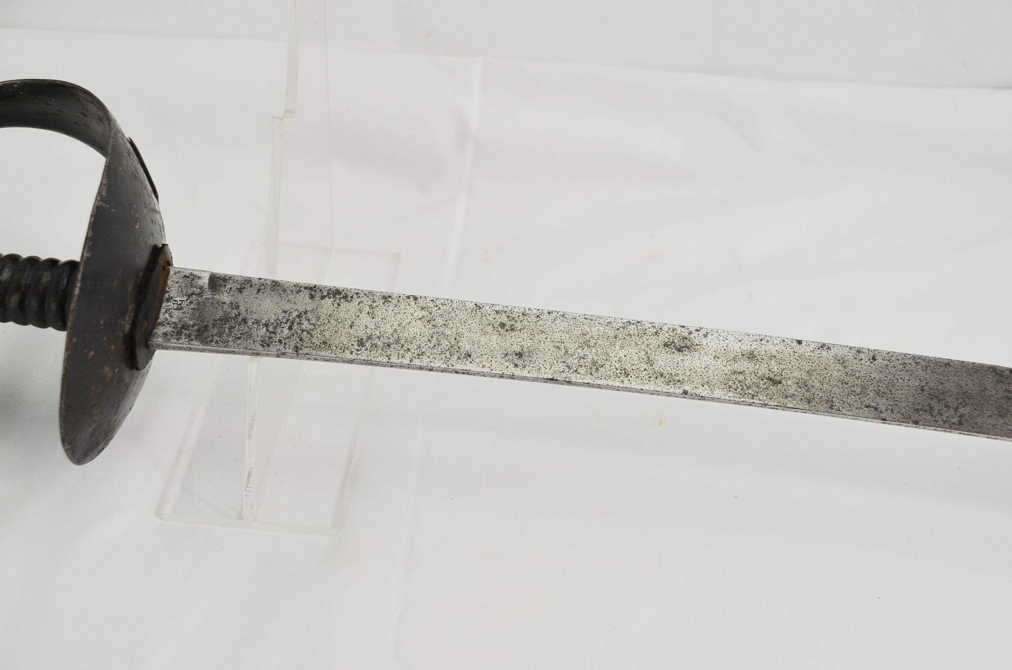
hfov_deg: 33.5
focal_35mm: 60
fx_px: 1683
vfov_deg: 22.5
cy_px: 335
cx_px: 506
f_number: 5.6
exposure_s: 1/125
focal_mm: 40
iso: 220
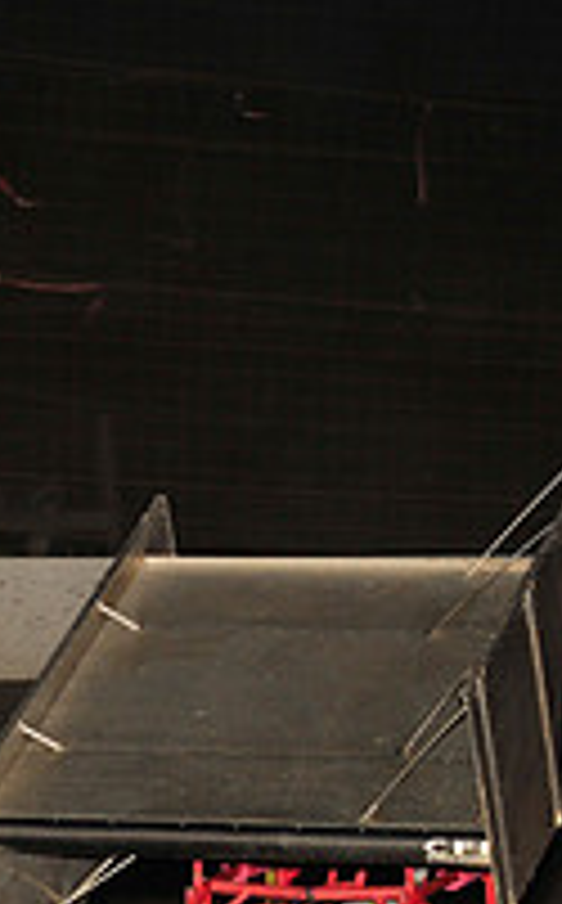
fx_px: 6665
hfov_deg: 4.8
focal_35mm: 271
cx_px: -243
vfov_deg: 7.7
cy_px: 850
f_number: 6.3
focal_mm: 92
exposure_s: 1/320
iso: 800
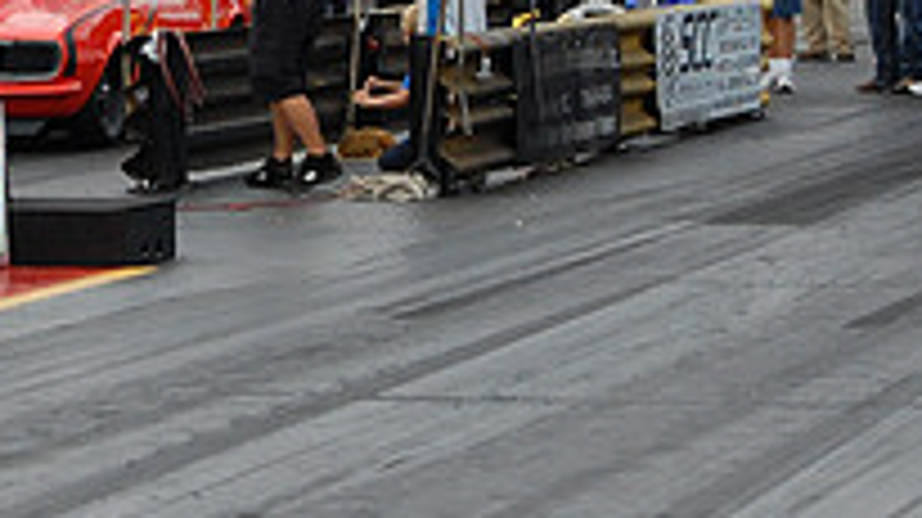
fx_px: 5973
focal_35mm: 244
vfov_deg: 5.0
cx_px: 22
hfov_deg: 8.8
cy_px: 18
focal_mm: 55
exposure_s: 1/800
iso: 400
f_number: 5.6
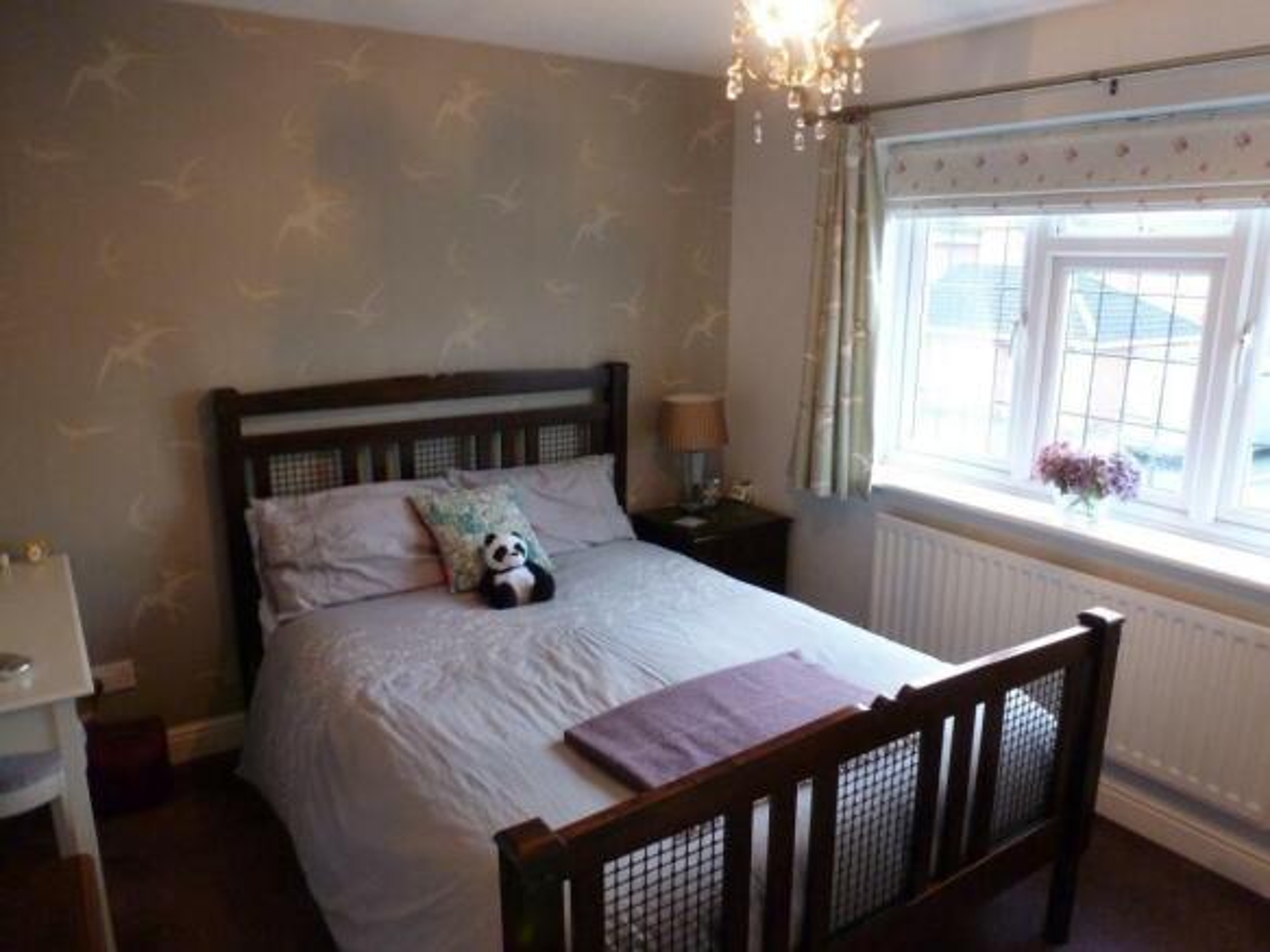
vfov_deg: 56.8
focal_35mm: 24
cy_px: 476
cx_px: 635
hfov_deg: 71.6
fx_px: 880
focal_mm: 4.3
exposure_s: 1/8
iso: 400
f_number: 3.3
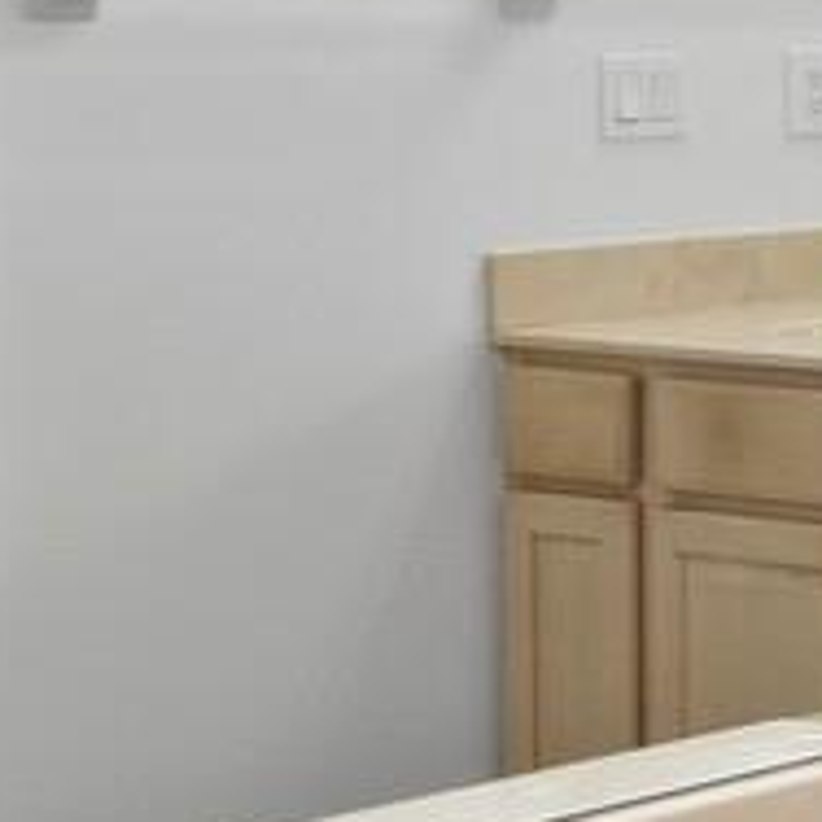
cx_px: 2698
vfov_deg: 16.1
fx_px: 2821
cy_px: -101
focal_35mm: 105
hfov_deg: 10.1
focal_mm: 7
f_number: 11
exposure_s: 1/2.5
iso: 400
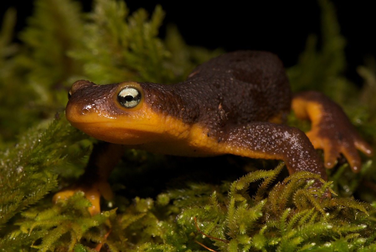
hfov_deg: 13.0
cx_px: 188
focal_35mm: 158
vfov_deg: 8.7
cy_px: 126
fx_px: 1647
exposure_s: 1/60
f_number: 22
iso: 100
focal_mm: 105
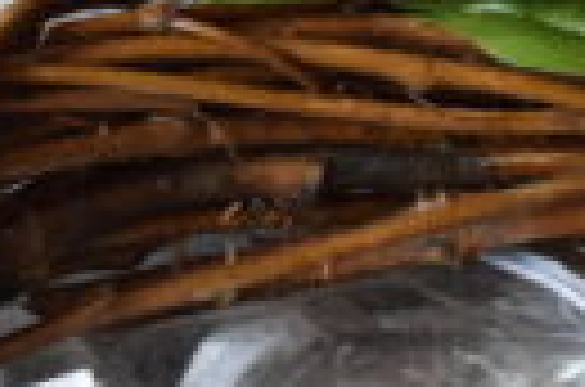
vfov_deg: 8.8
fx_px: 2528
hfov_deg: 13.2
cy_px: 151
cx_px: 418
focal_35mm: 156
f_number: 13
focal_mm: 27
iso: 6400
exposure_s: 1/200
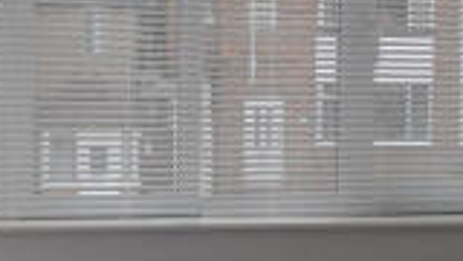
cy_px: 132
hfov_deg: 22.5
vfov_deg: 12.7
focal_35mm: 95
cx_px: 245
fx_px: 1166
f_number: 3.2
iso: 120
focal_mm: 4
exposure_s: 1/180
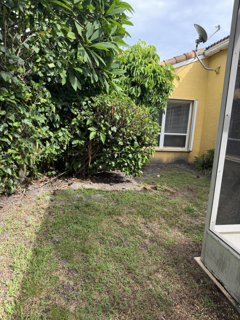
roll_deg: -3.0
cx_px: 120
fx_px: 222
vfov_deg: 71.6
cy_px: 160
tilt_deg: -11.3
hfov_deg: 56.8
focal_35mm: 24
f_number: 1.78
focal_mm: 6.76
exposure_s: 1/1271
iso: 100
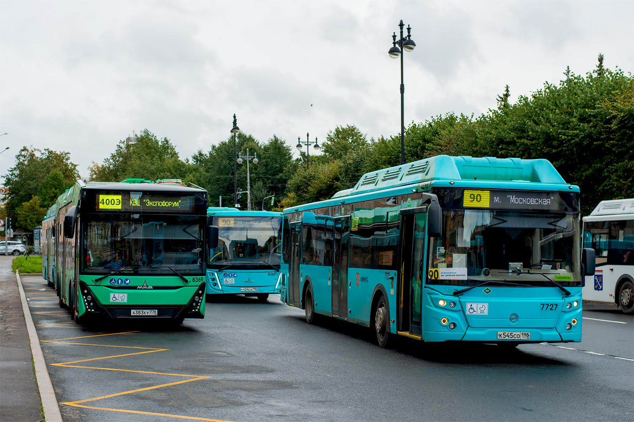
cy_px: 211
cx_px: 317
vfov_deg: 27.0
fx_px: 880
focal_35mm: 50
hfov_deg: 39.6
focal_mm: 50
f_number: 5.6
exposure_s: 1/320
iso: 160
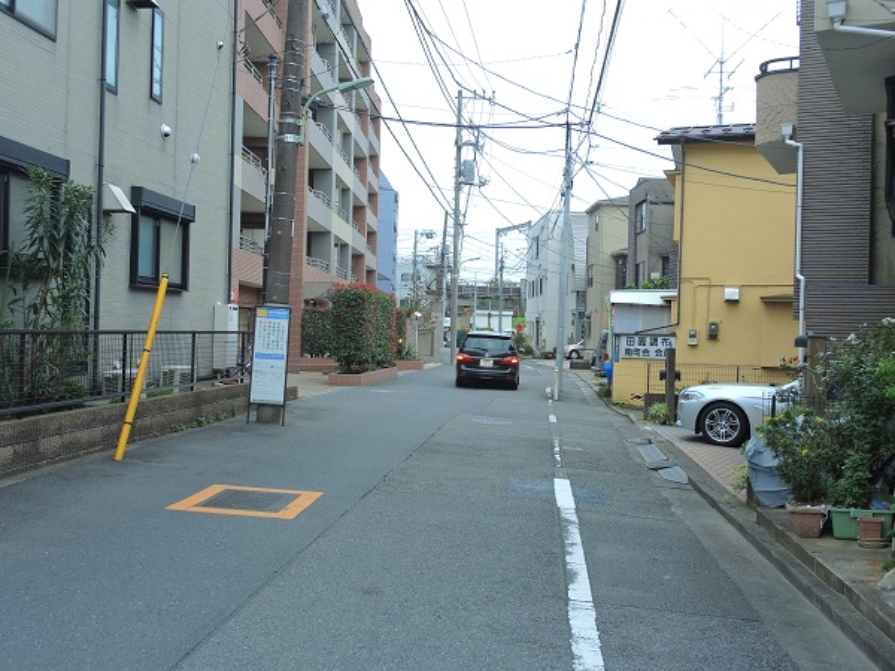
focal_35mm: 35
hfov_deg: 52.6
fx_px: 905
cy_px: 336
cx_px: 448
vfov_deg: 40.7
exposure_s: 1/8
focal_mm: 7.6
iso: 90
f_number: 4.5
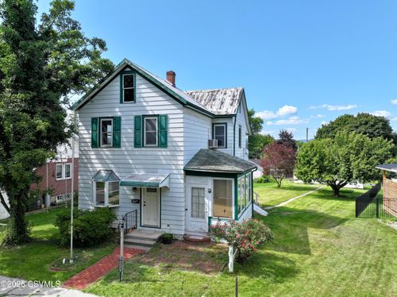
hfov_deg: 71.6
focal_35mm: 24
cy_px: 148
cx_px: 198
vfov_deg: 56.7
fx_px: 275
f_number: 2.8
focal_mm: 12.29
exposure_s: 1/1250
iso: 110
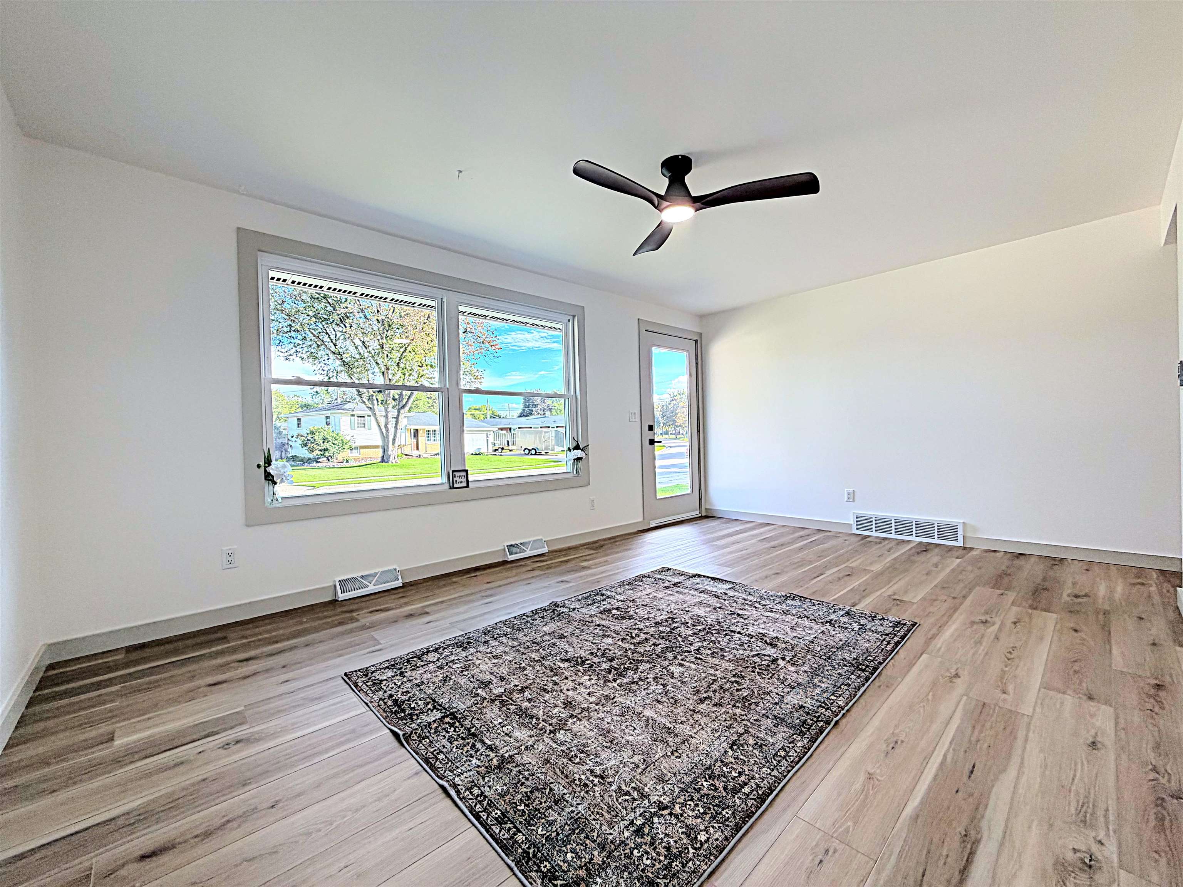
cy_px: 444
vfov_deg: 85.7
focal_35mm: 14
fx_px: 478
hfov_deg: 102.1
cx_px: 592
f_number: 2.2
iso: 100
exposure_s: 1/121
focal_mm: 2.22
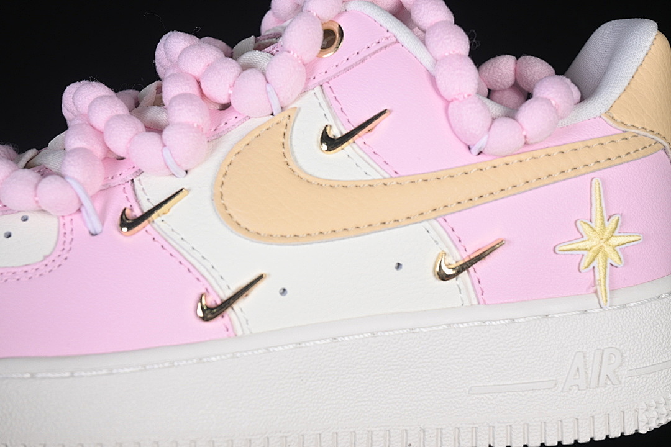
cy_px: 224
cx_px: 336
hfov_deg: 27.0
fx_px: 1398
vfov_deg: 18.2
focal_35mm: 75
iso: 160
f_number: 7.1
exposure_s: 1/80
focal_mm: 50
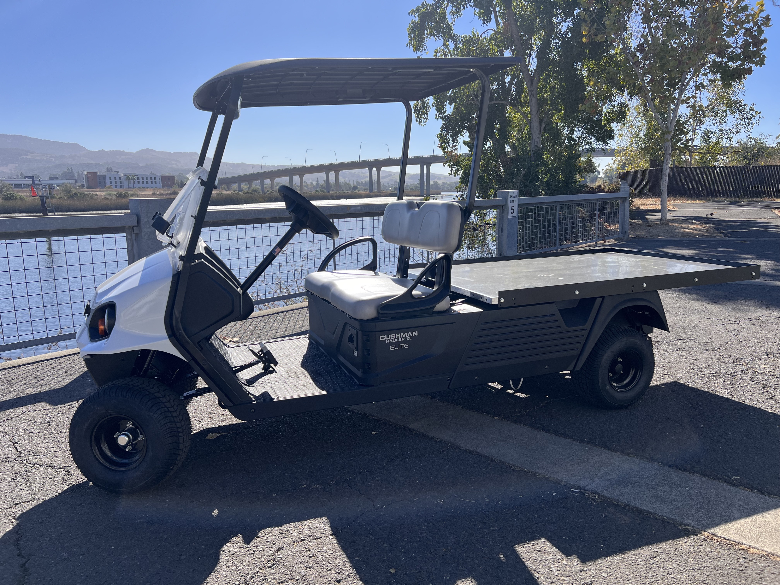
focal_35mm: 26
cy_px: 292
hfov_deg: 67.3
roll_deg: +0.5
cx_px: 390
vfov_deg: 53.1
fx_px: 586
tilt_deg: -10.7
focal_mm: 5.7
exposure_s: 1/3165
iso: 50
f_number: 1.5
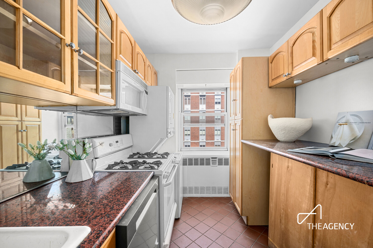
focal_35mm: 14
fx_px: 145
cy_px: 124
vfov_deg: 81.1
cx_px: 186
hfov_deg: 104.3
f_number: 11
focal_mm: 14
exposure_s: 1/1.67
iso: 250
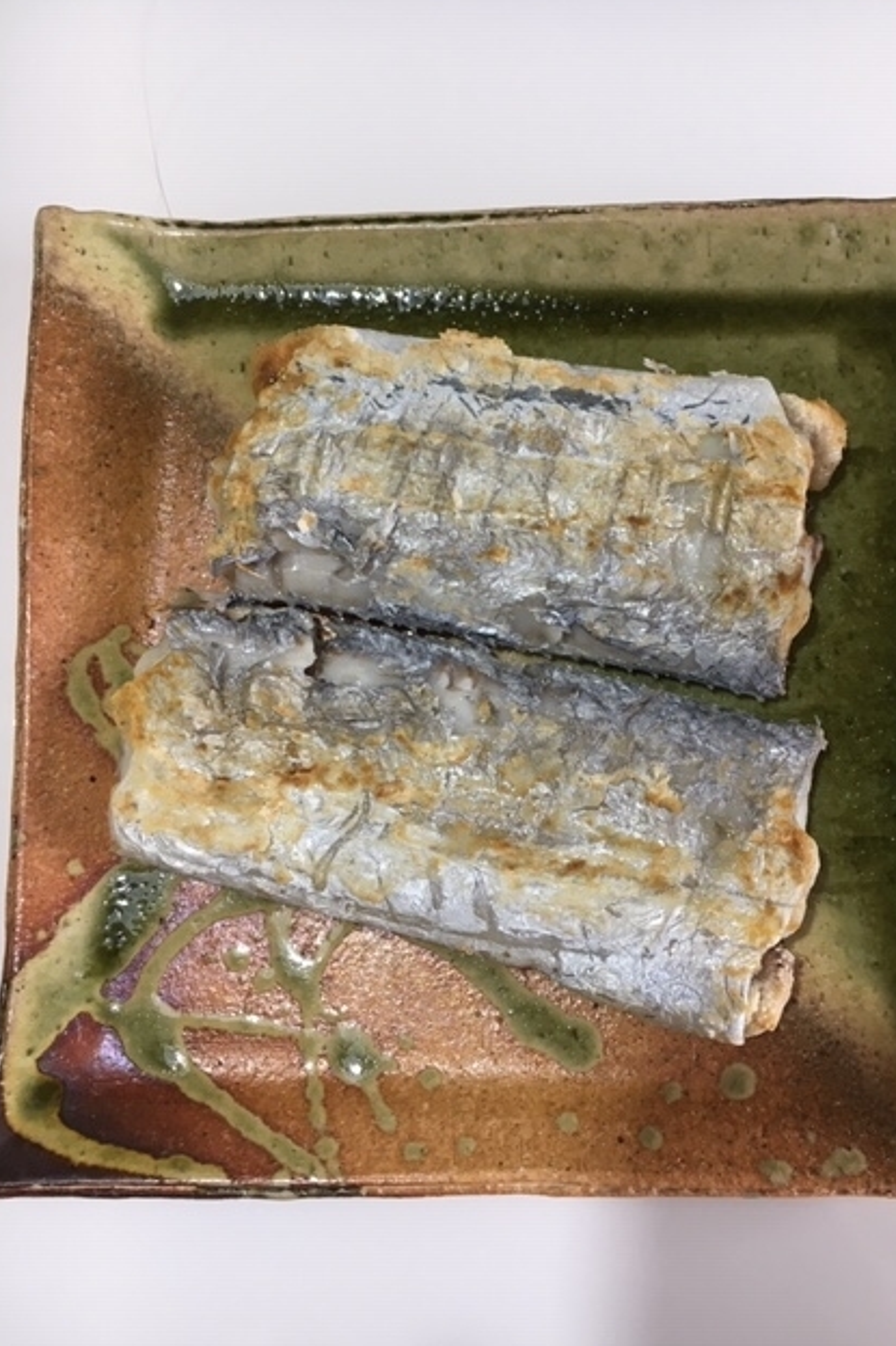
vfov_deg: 60.3
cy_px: 663
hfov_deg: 42.2
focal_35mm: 31
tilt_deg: -79.2
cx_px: 512
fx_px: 1158
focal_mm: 4.15
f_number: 2.2
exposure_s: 1/30
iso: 50
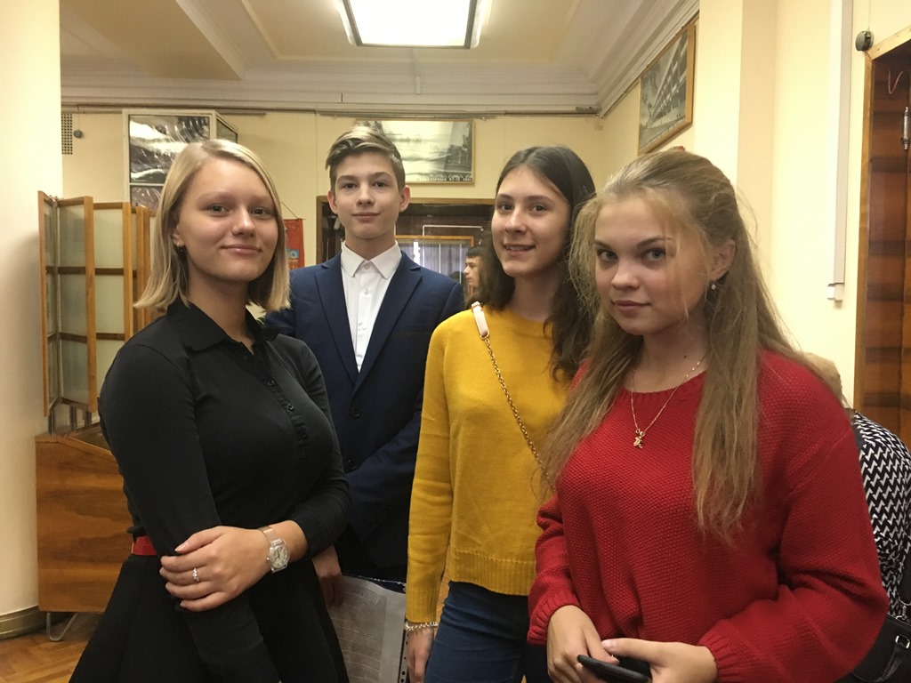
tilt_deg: -1.1
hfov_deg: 61.7
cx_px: 456
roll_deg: -0.8
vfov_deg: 48.2
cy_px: 342
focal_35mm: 29
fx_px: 763
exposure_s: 1/33
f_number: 2.2
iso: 250
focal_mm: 4.15
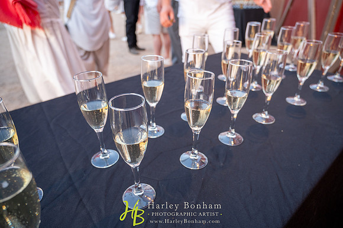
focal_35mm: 24
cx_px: 172
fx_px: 229
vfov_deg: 53.1
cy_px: 114
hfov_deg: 73.8
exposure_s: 1/80
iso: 800
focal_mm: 24
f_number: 4
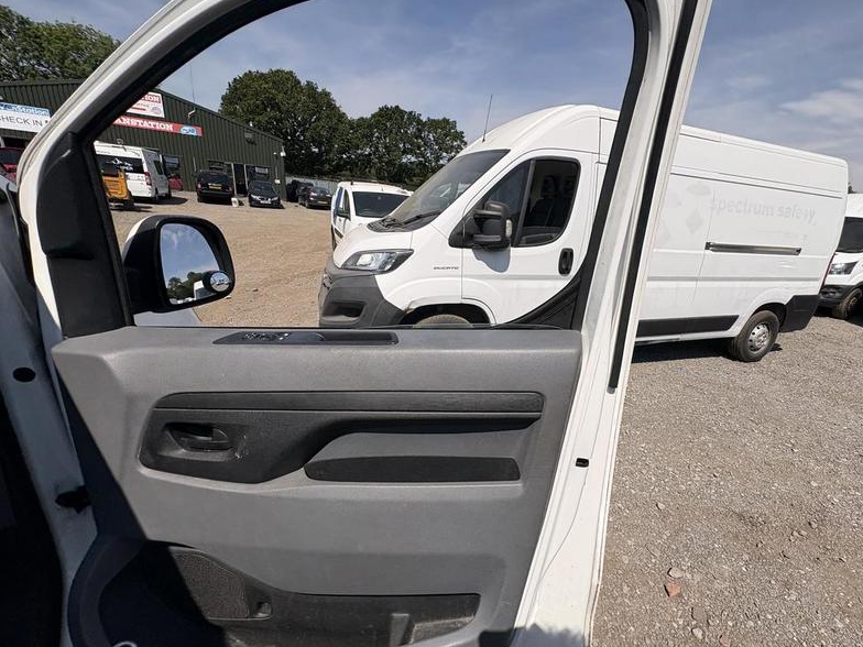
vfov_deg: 78.0
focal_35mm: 16
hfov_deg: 93.9
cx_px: 492
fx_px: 399
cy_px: 340
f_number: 2.2
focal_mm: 2.22
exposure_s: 1/2874
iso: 50
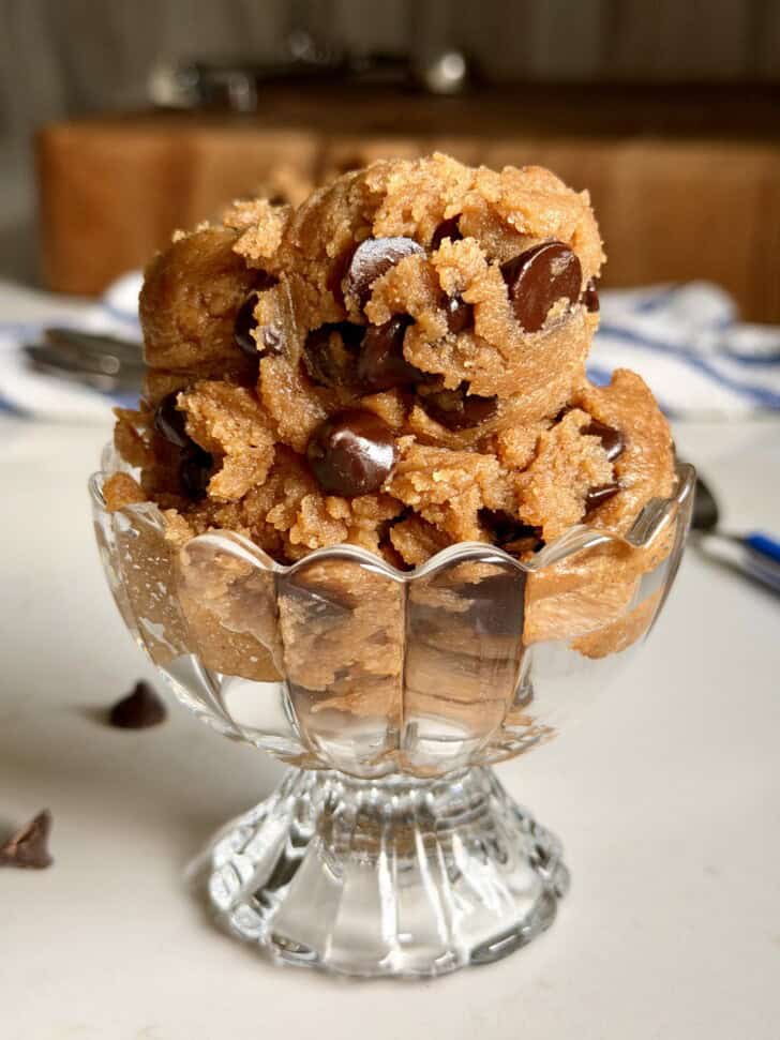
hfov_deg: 30.3
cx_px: 390
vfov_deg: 39.7
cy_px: 520
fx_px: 1442
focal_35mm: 48
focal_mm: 6.8
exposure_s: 1/60
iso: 250
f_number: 1.8
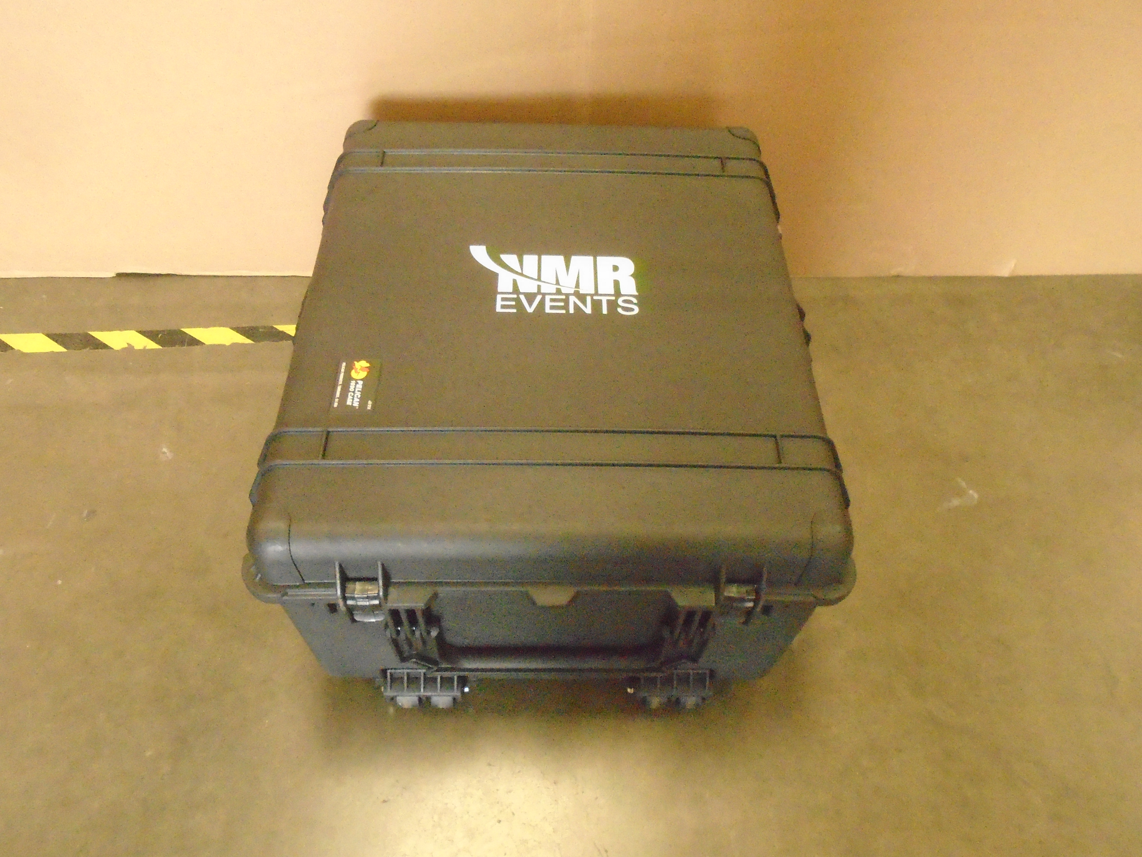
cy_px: 428
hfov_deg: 67.3
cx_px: 571
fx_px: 858
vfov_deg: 53.1
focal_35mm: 26
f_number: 3.2
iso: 1600
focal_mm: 4.6
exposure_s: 1/160
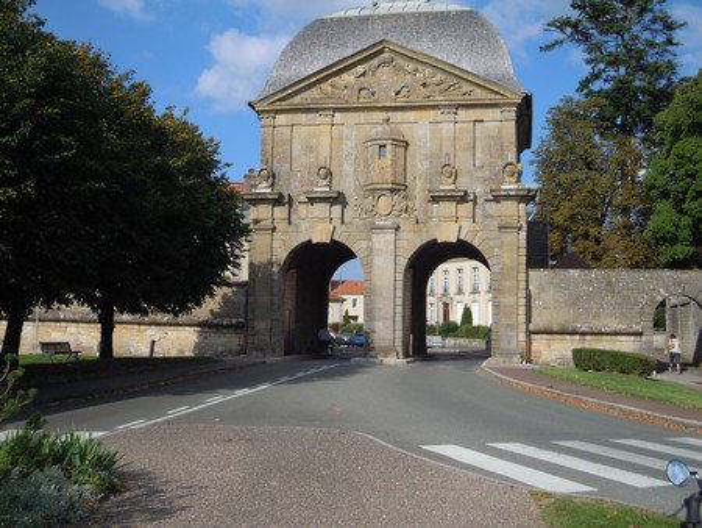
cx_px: 351
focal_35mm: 41
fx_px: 832
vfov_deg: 35.2
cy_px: 264
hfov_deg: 45.8
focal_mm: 7.3
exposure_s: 1/250
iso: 100
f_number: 9.1
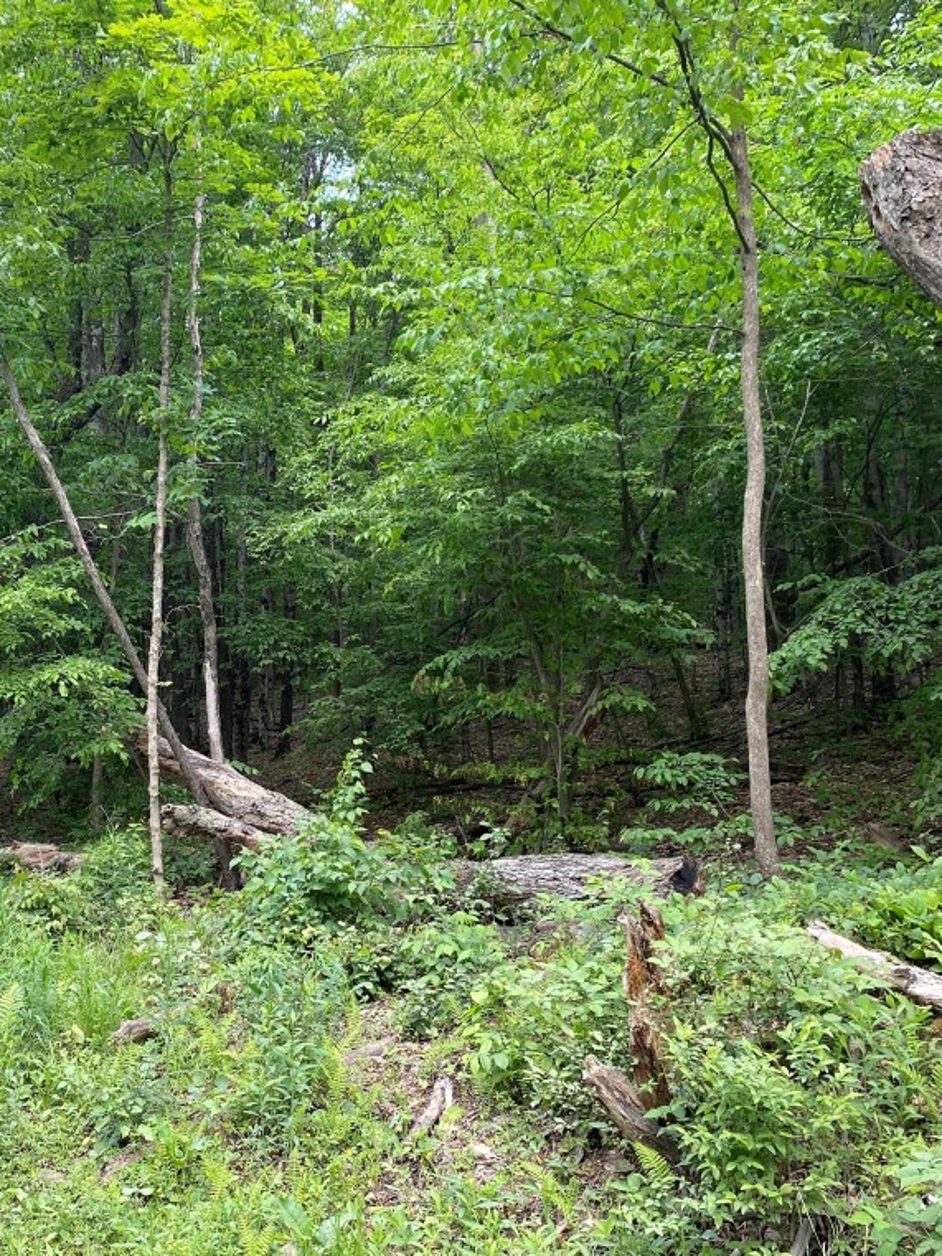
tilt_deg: +5.8
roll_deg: -2.0
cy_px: 624
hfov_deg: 39.6
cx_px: 231
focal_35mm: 35
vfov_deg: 52.6
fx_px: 1270
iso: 32
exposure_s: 1/158
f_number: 1.8
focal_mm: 4.25
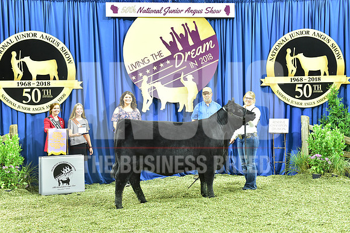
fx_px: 466
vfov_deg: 28.0
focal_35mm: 48
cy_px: 116
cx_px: 175
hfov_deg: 41.1
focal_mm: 48
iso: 3200
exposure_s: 1/160
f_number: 5
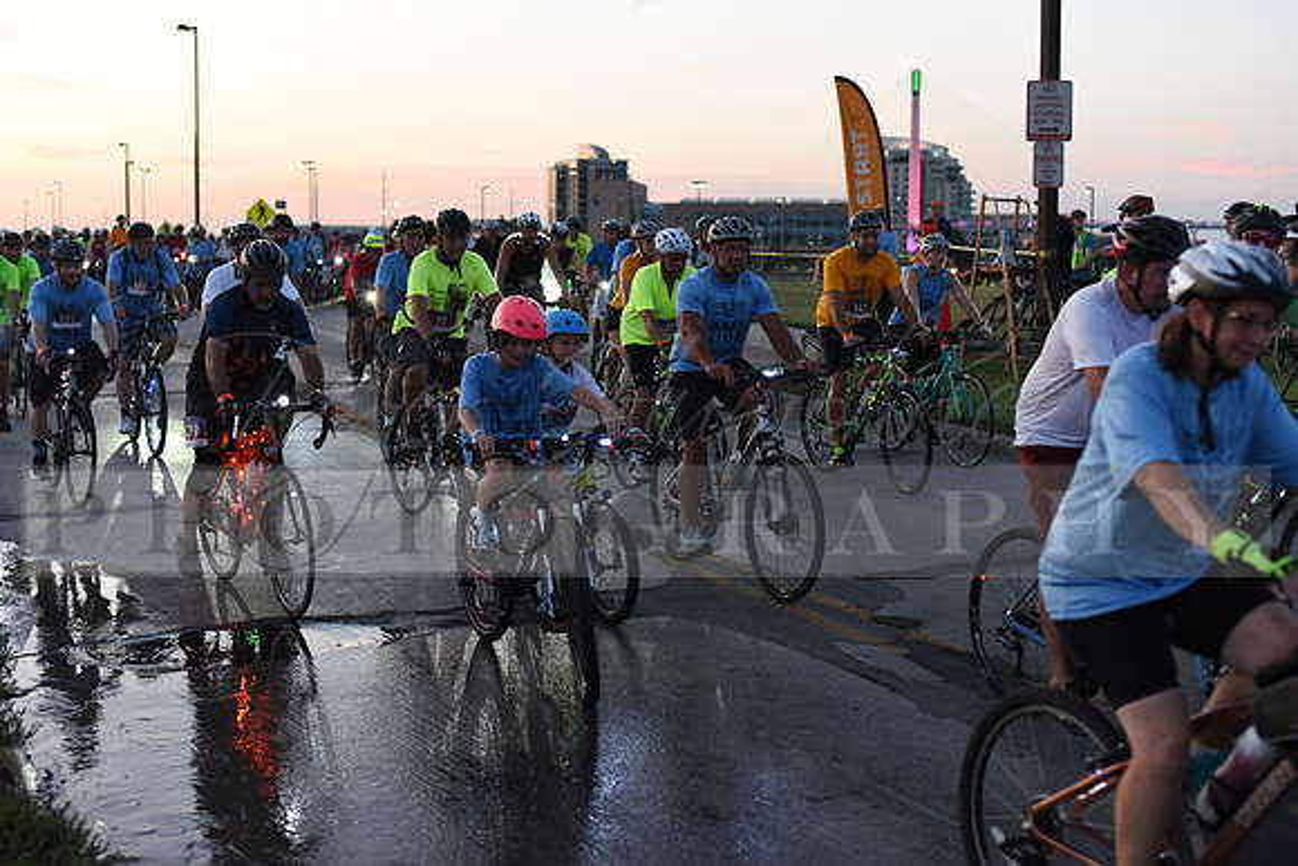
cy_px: 433
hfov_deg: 39.6
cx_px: 649
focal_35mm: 50
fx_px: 1803
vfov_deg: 27.0
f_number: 2.8
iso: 2500
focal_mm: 50
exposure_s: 1/400
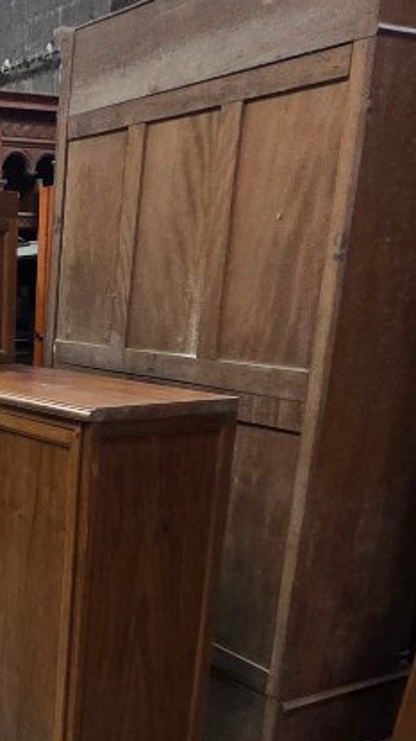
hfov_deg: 25.7
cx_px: -93
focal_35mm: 41
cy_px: 520
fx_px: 805
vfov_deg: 48.2
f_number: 2.2
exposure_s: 1/50
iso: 800
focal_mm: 2.2
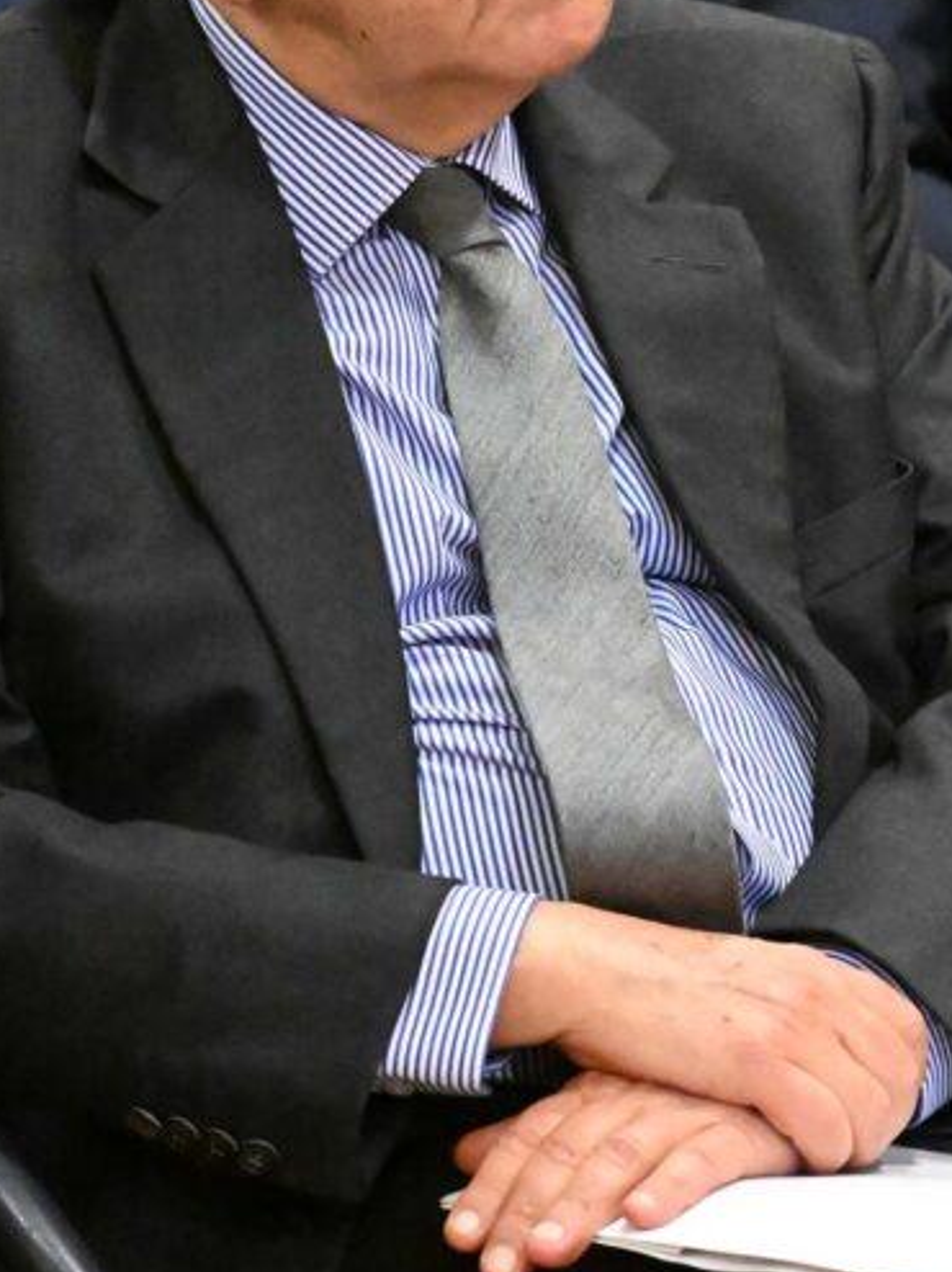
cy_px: 435
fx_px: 13176
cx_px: 656
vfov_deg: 5.5
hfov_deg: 4.1
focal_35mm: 359
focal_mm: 120
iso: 16000
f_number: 5.6
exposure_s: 1/200
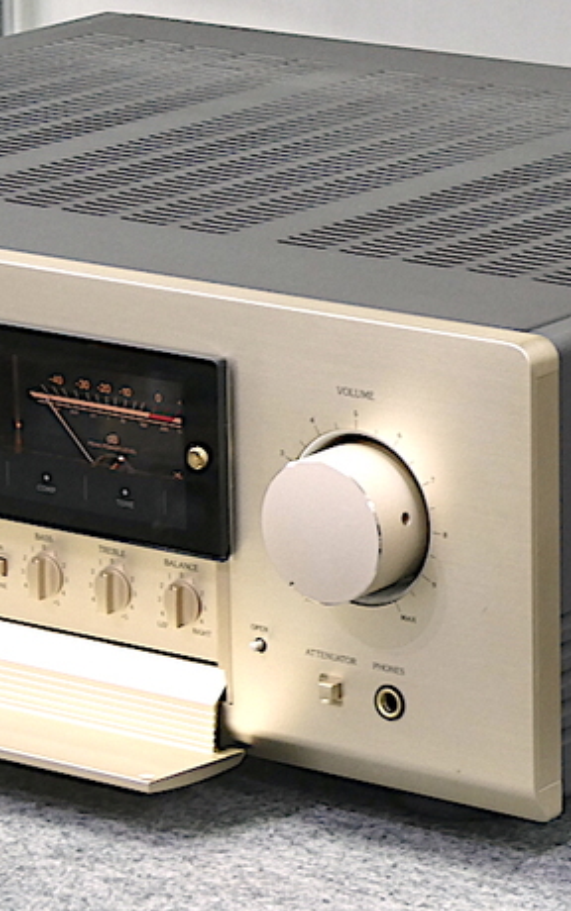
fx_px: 4949
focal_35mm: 199
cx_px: 238
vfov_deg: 10.5
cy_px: 471
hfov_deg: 6.6
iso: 200
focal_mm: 16.1
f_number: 4.9
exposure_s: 1/4
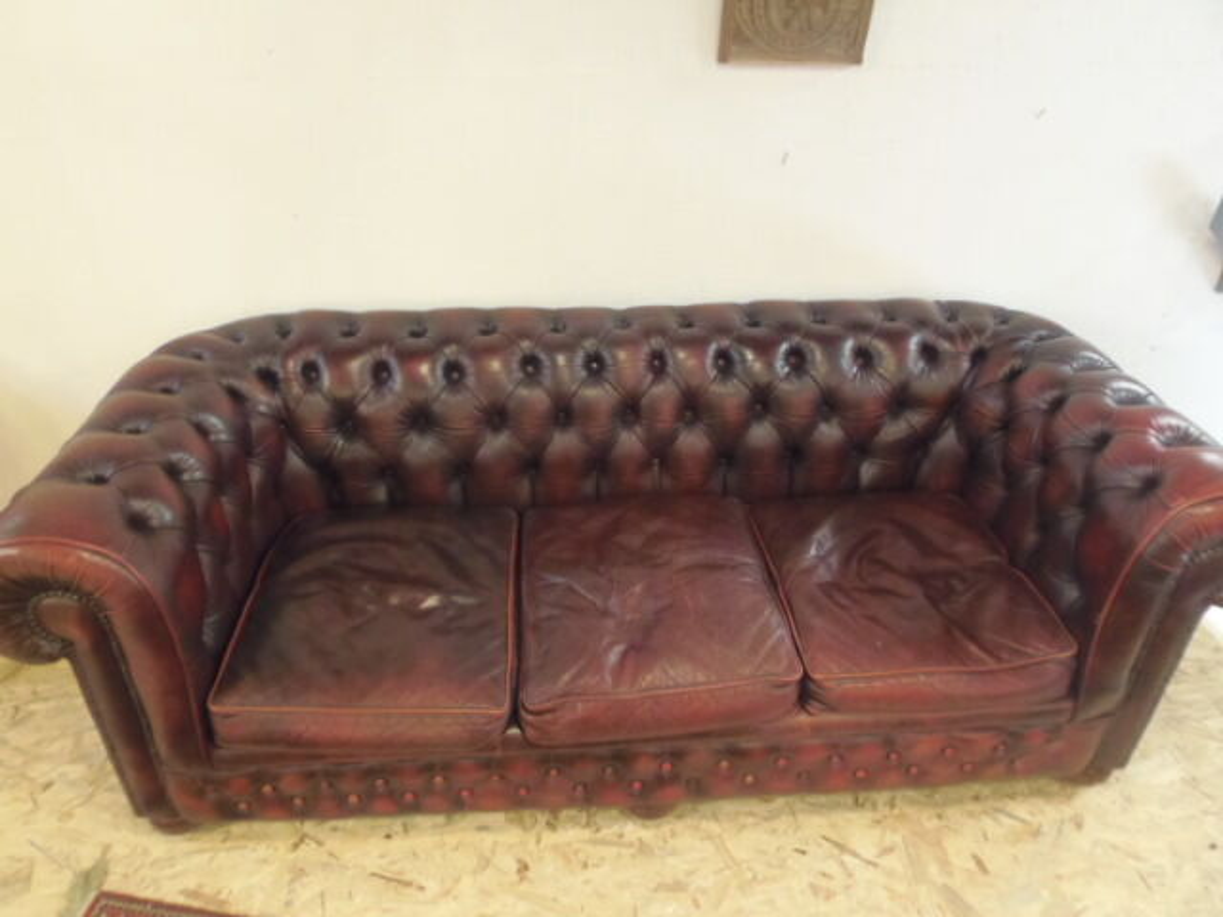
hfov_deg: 71.6
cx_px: 612
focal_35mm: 24
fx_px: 848
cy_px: 458
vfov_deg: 56.8
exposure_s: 1/10
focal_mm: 4.3
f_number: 2.9
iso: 400
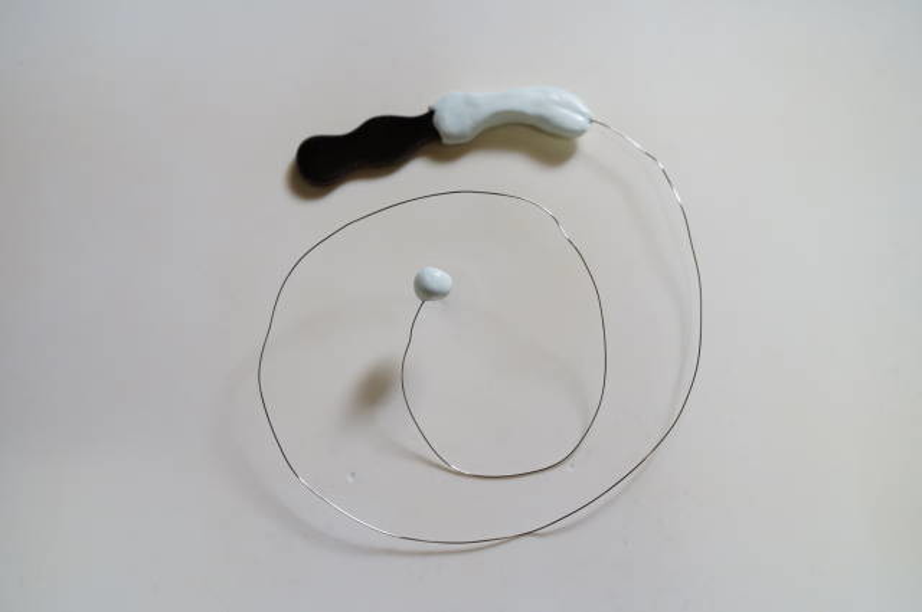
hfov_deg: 43.7
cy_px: 306
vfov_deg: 29.8
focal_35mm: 45
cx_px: 461
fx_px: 1151
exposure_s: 1/60
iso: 800
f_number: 5
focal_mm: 30
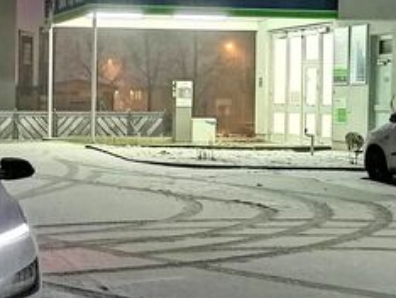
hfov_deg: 19.4
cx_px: 63
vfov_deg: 14.8
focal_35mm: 100
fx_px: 1145
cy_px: 139
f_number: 1.8
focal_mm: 5.3
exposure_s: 4
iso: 640
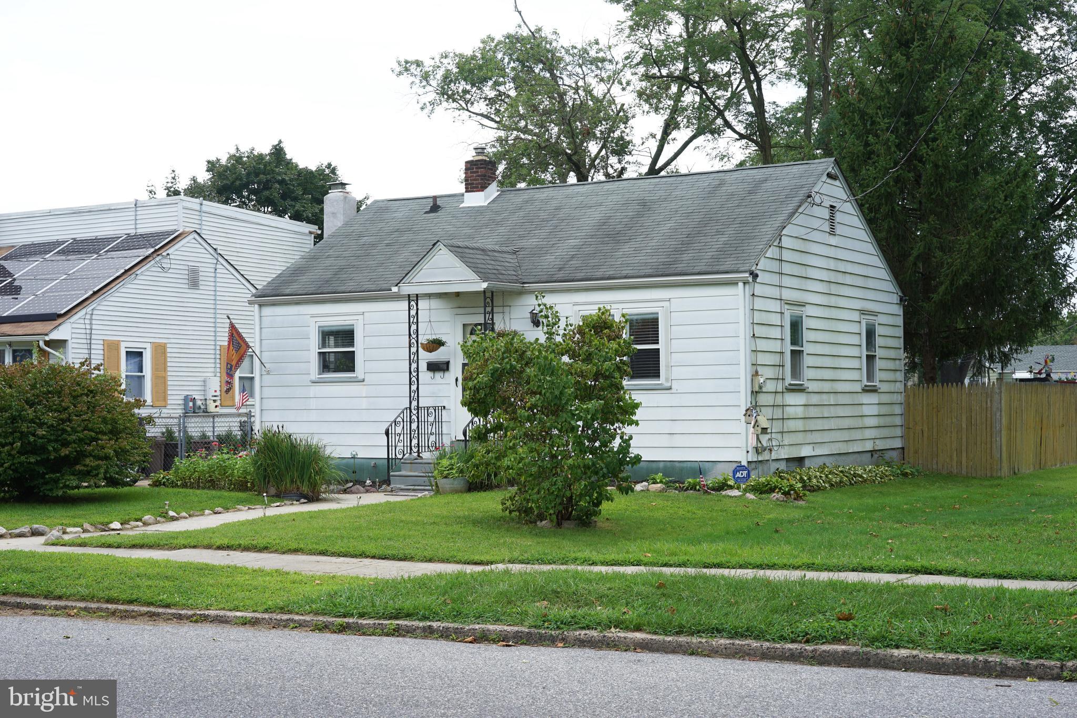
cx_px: 538
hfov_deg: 36.2
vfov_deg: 24.6
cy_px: 359
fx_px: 1645
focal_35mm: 55
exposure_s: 1/250
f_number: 9
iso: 200
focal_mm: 55
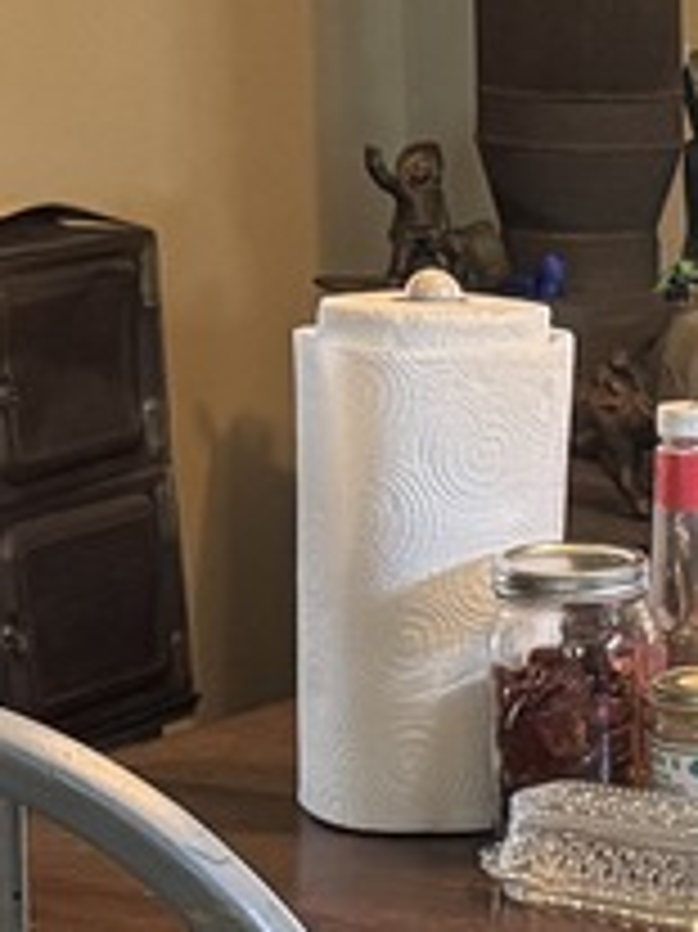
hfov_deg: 8.4
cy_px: 644
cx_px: 1369
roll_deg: -1.7
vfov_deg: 11.8
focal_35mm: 167
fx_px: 4495
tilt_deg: -12.9
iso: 640
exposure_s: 1/60
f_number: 1.78
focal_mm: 6.76
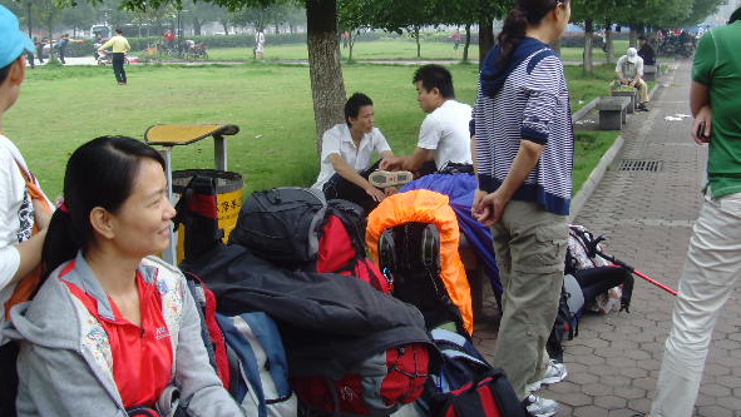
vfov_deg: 25.9
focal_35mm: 46
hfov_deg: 44.6
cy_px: 149
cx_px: 374
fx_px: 904
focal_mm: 6.6
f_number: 3.5
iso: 80
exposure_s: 1/90
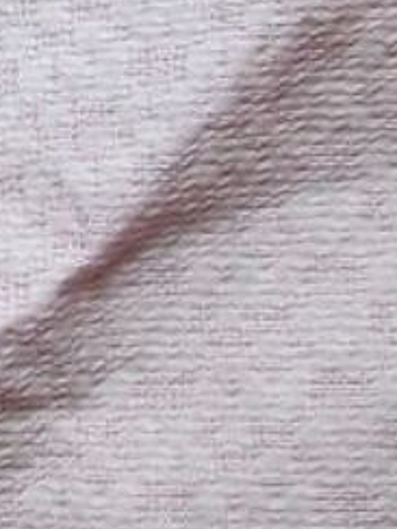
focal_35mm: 175
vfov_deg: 11.1
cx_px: -579
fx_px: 2676
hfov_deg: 7.8
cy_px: -57
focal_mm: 5.7
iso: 80
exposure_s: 1/44.2
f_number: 2.9
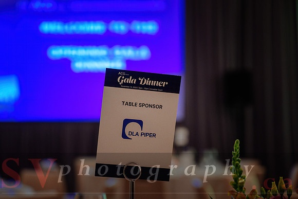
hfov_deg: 26.2
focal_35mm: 77
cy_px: 92
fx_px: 640
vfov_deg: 17.6
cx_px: 136
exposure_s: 1/40
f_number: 3.5
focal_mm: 70
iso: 800
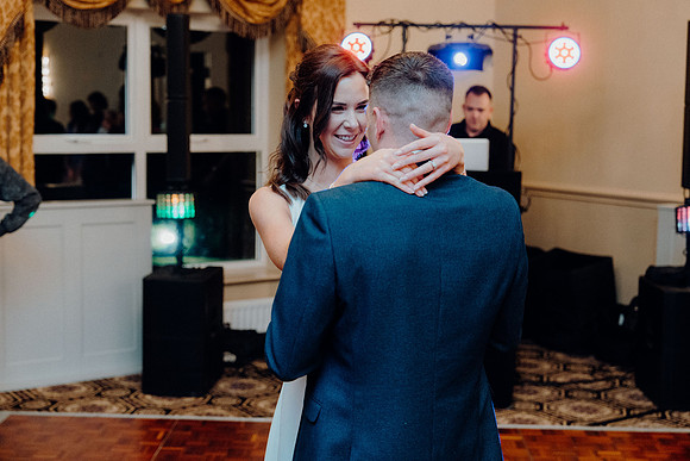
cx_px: 345
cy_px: 230
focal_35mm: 54
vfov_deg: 25.1
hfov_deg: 36.9
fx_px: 1035
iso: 3200
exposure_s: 1/160
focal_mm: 54
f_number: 3.5
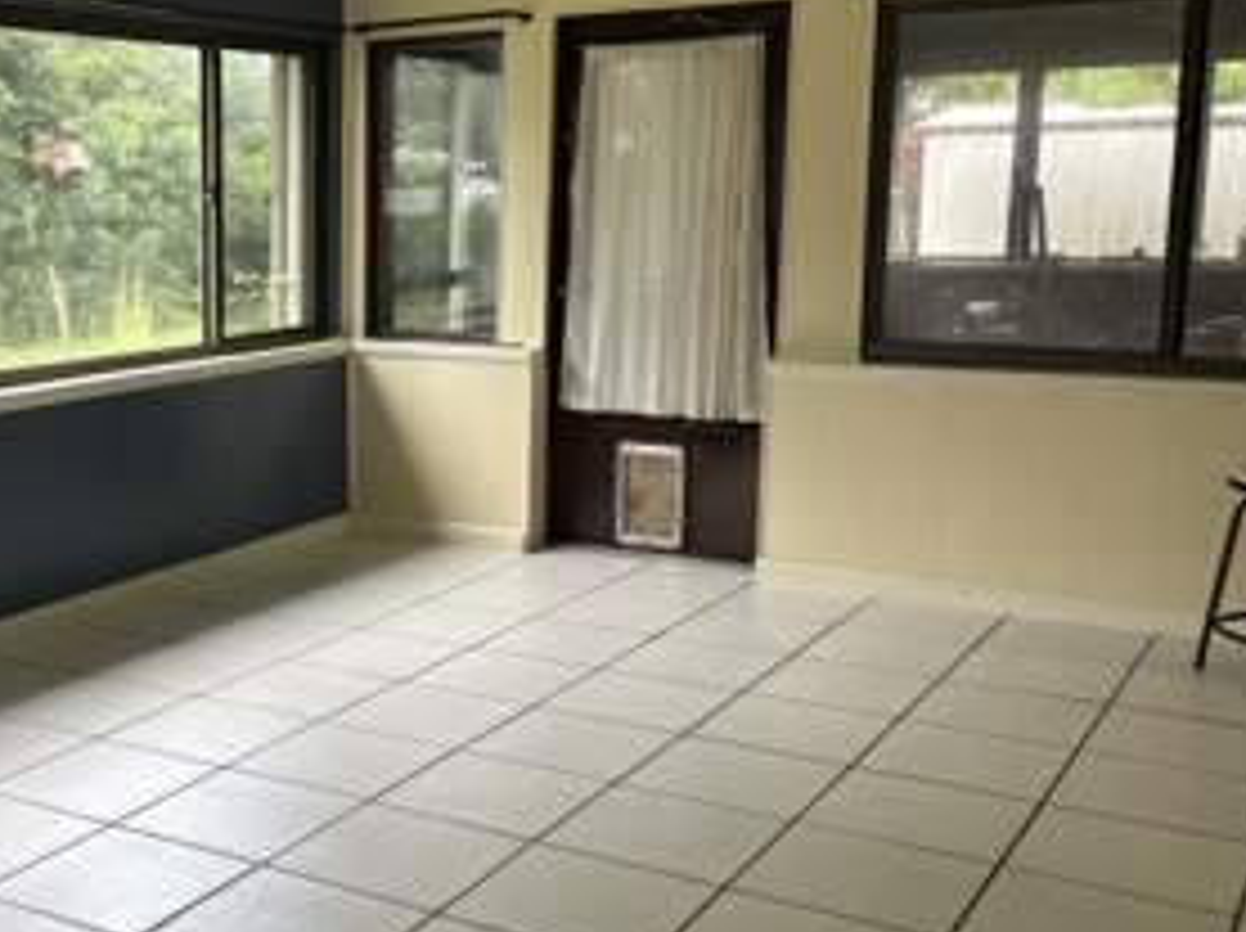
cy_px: 425
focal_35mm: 45
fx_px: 1618
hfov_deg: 40.6
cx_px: 270
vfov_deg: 32.1
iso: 100
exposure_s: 1/121
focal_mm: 5.96
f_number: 1.6
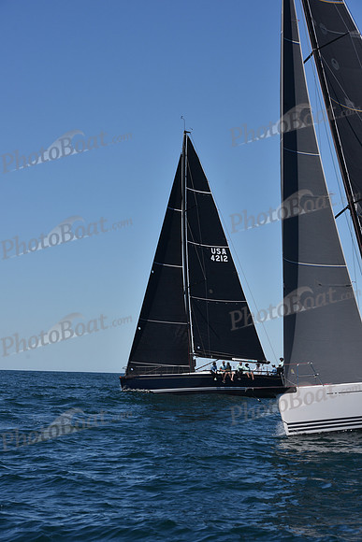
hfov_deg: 15.9
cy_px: 271
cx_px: 181
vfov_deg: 23.6
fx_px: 1296
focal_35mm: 86
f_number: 8
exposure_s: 1/800
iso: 250
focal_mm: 86
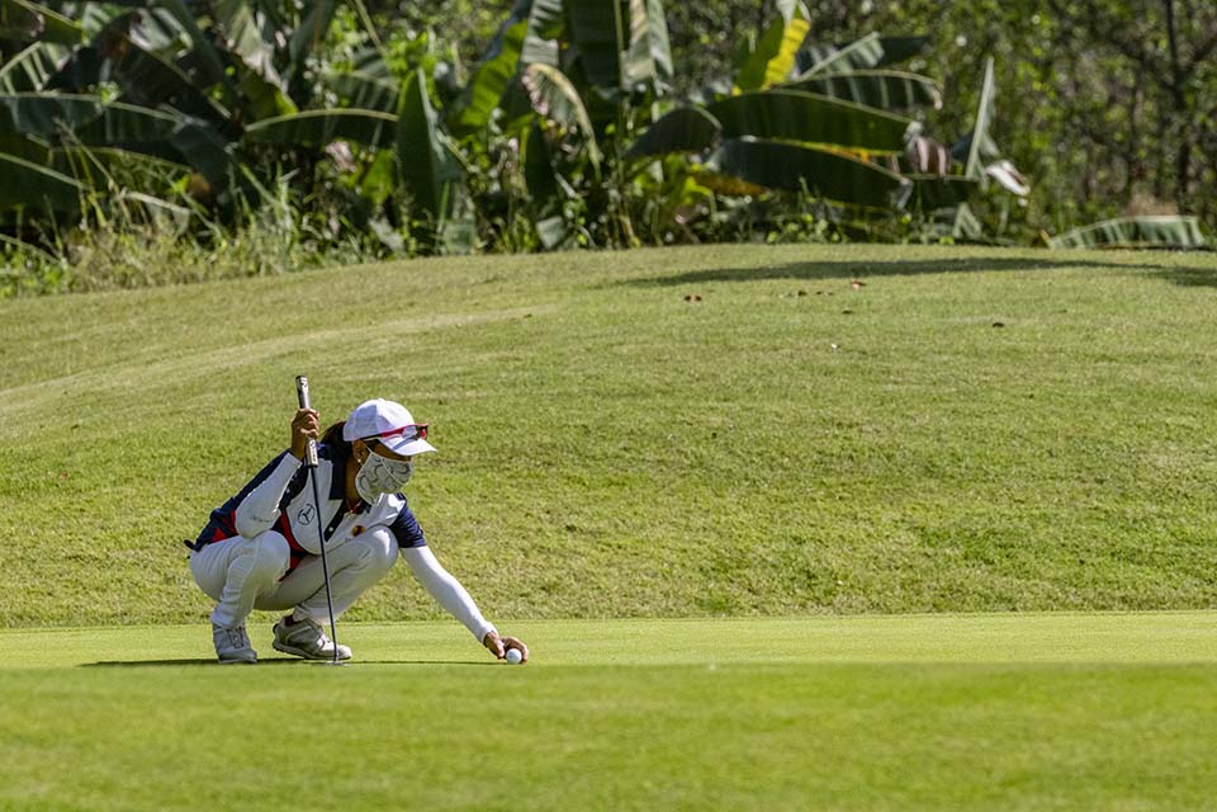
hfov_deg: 5.2
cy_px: 406
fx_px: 13521
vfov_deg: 3.4
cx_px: 608
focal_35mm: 400
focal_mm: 400
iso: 900
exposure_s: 1/4000
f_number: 9
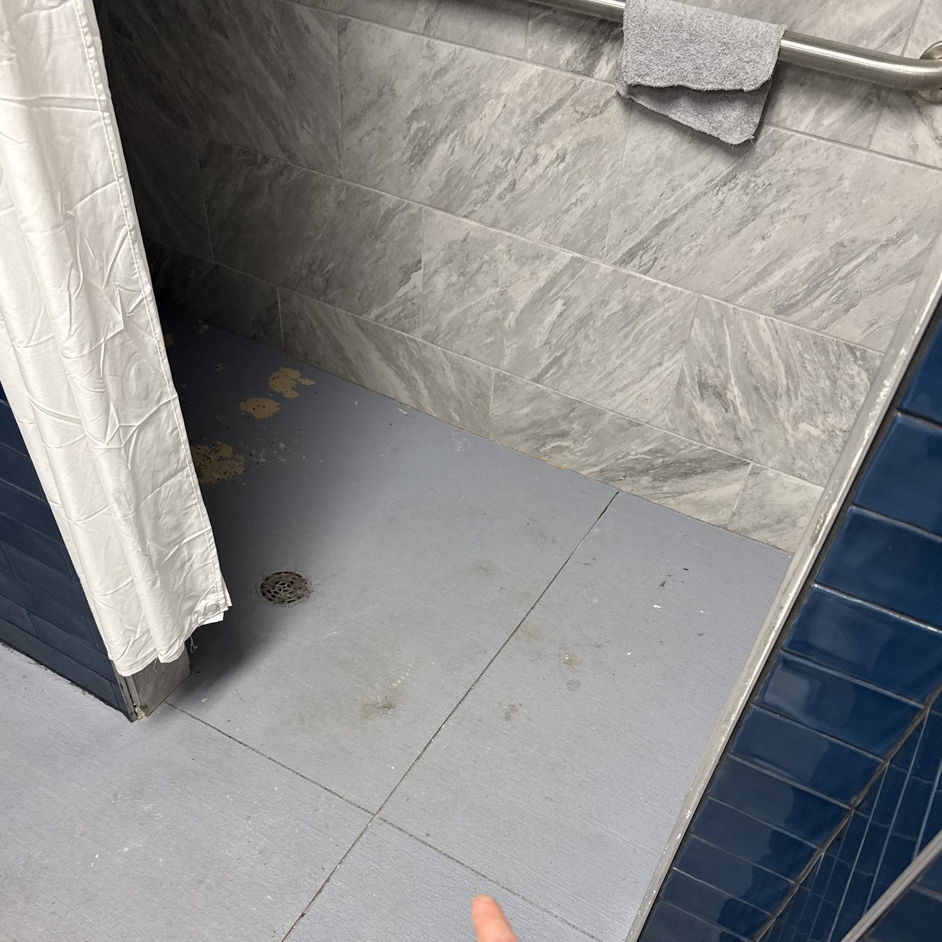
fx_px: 893
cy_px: 634
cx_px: 467
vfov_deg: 54.4
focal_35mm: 29
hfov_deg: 55.6
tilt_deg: -48.1
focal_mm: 6.76
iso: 160
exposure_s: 1/120
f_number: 1.78
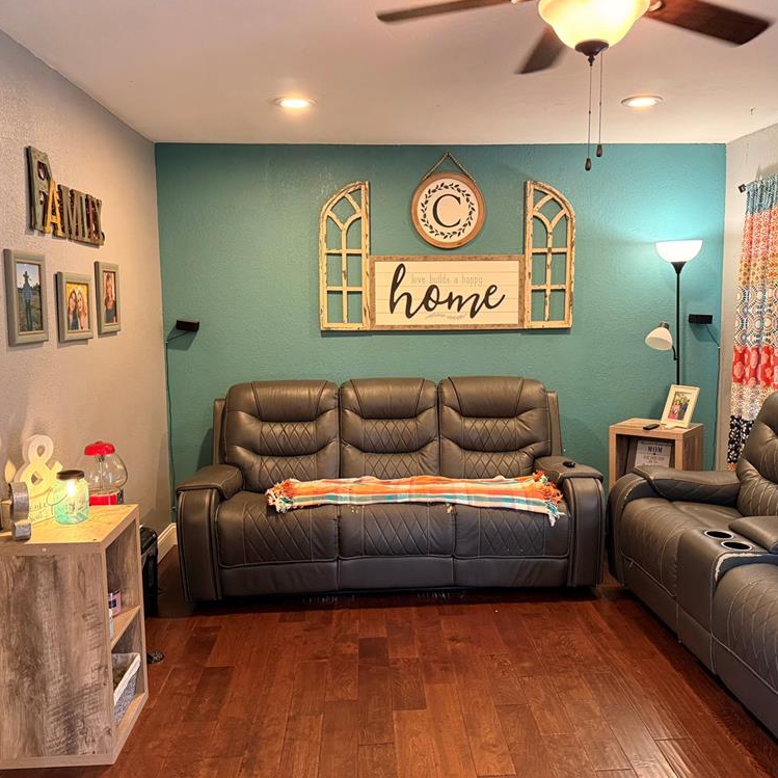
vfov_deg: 55.6
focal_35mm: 29
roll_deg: +0.2
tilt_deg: -6.2
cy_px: 380
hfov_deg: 55.6
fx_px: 737
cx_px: 409
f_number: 1.78
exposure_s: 1/60
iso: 320
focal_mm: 6.76
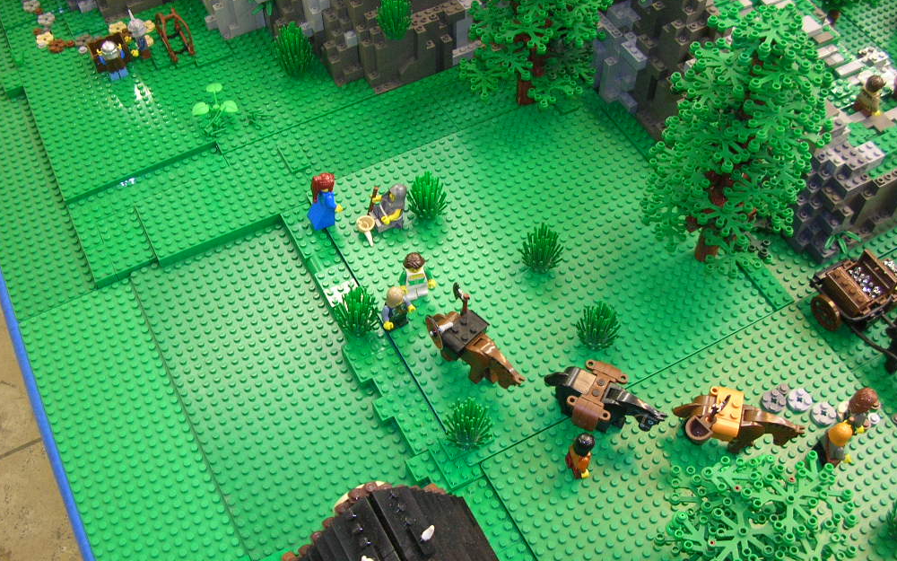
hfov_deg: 51.5
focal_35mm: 38
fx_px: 929
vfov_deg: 33.6
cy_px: 302
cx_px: 449
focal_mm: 5.8
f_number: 2.8
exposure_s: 1/5.8
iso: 90
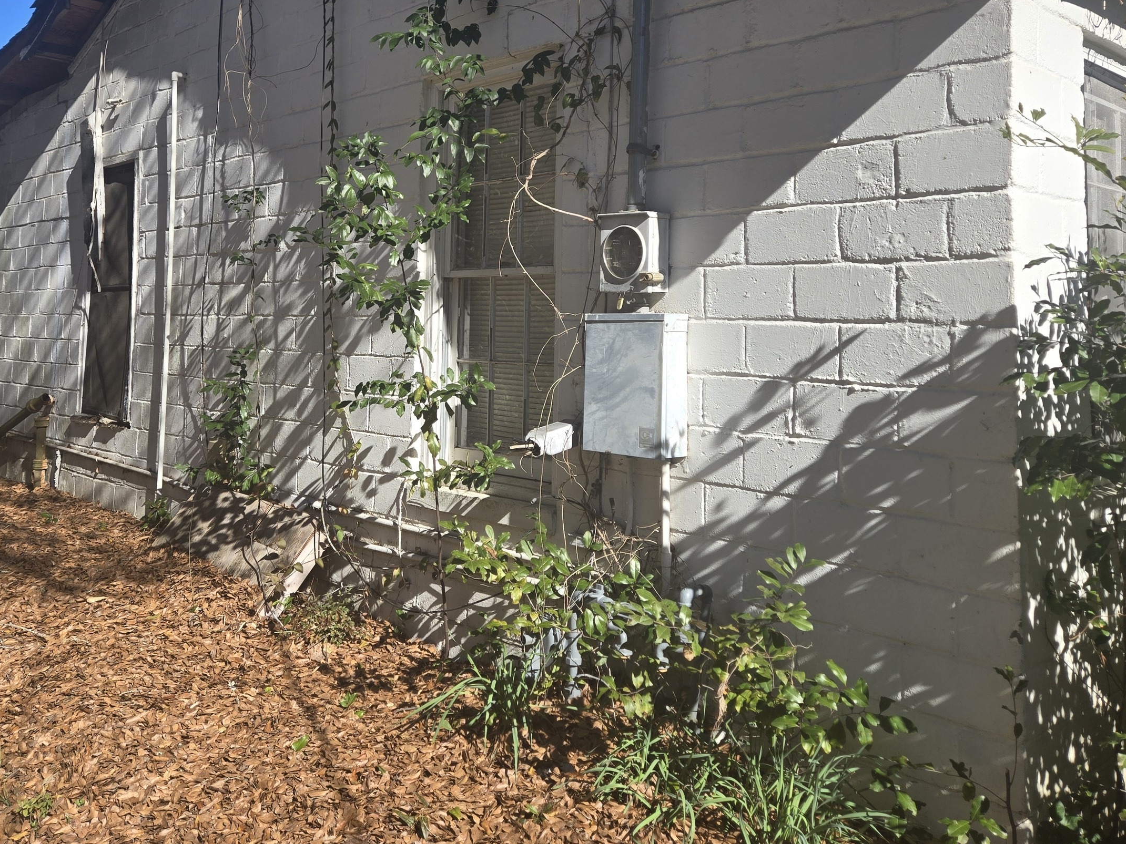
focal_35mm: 33
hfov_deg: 55.2
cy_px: 245
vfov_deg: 42.0
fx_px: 1073
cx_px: 495
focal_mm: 5.4
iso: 25
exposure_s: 1/1307
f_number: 1.8
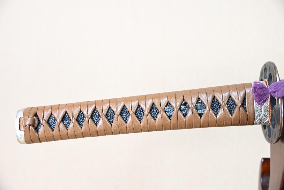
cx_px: 142
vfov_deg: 29.4
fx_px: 361
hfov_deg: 43.0
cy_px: 95
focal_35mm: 46
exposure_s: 1/2
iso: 100
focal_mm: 30.5
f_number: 4
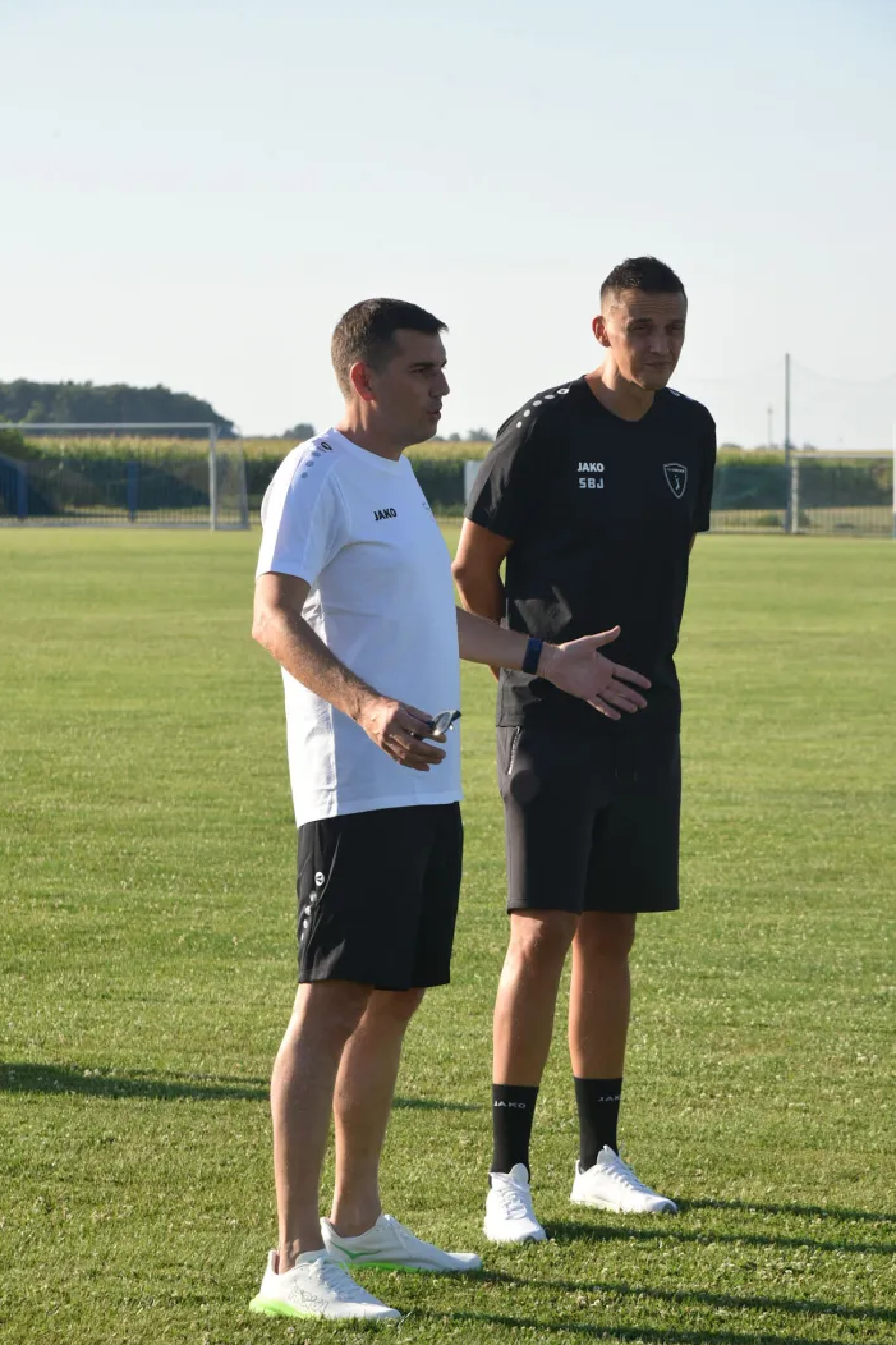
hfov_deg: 11.9
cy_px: 657
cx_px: 437
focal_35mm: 115
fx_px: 4294
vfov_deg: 17.8
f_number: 11
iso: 500
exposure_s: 1/400
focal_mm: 112
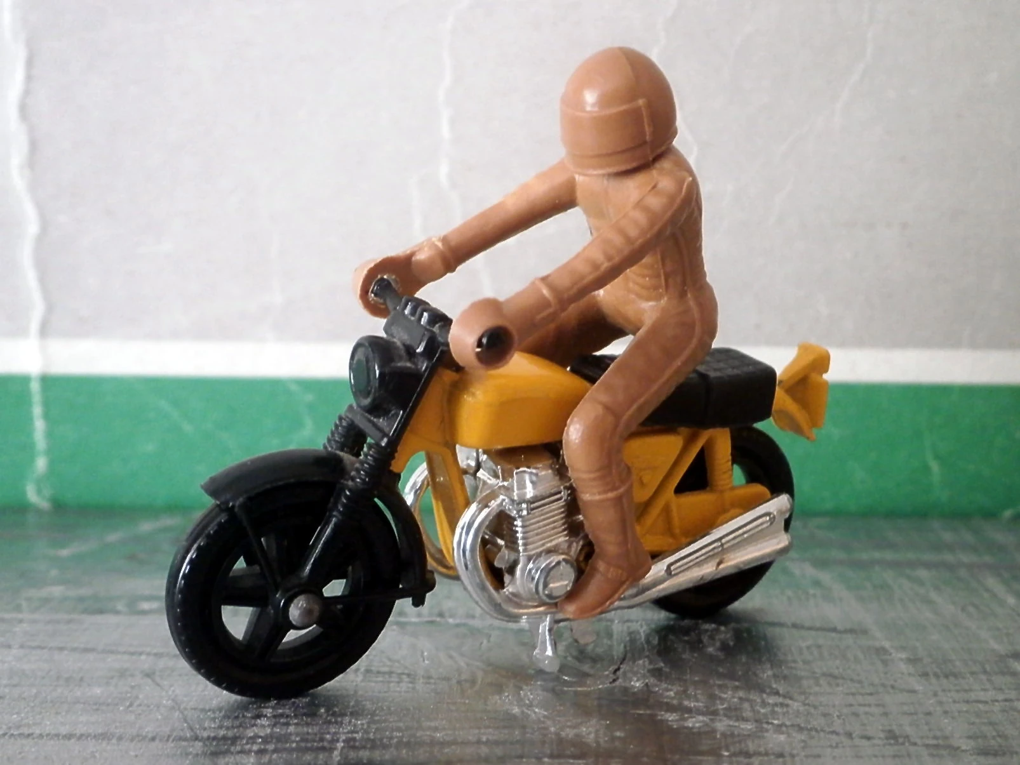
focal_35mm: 47
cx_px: 510
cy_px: 382
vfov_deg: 30.9
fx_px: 1385
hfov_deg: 40.4
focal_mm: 8.3
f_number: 3.4
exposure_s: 1/40
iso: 250
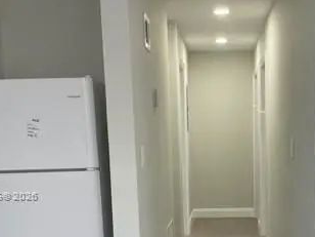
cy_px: 196
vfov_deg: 26.4
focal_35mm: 54
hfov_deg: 35.0
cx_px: 224
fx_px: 491
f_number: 1.6
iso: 100
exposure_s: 1/121
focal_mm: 4.2
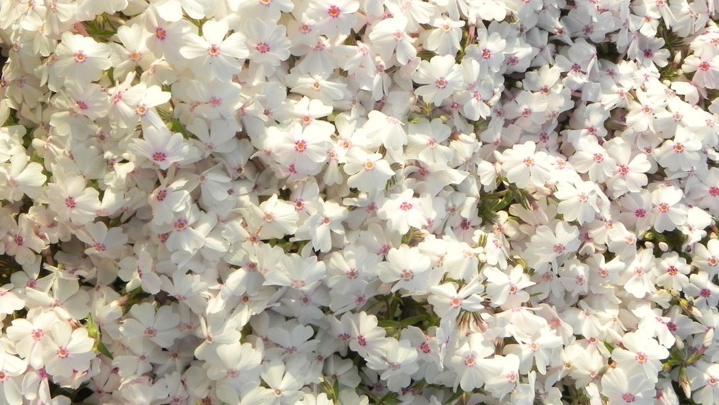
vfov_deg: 23.5
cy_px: 193
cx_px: 363
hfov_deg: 40.6
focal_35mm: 51
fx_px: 973
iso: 200
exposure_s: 1/160
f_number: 8
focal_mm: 8.2
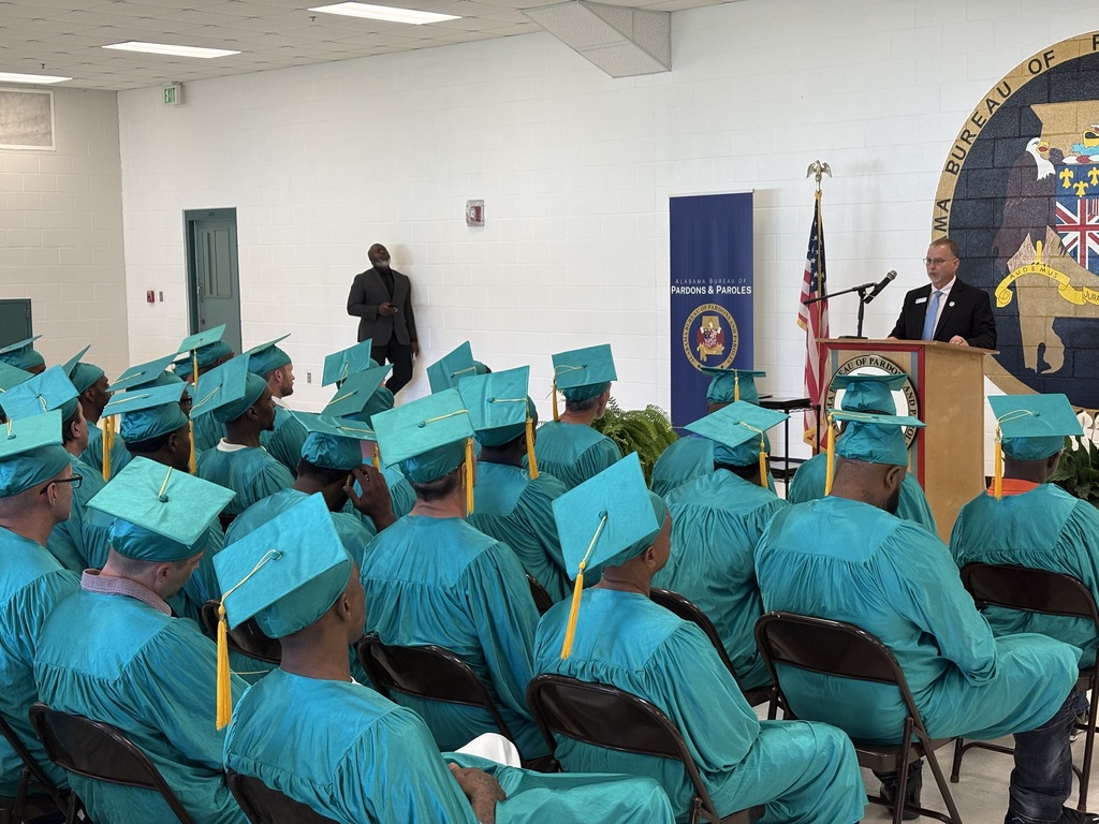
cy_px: 412
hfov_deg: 36.8
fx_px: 1651
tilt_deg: -5.0
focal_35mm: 52
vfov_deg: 28.0
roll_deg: +0.9
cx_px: 550
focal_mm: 5.96
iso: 64
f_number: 1.6
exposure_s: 1/60
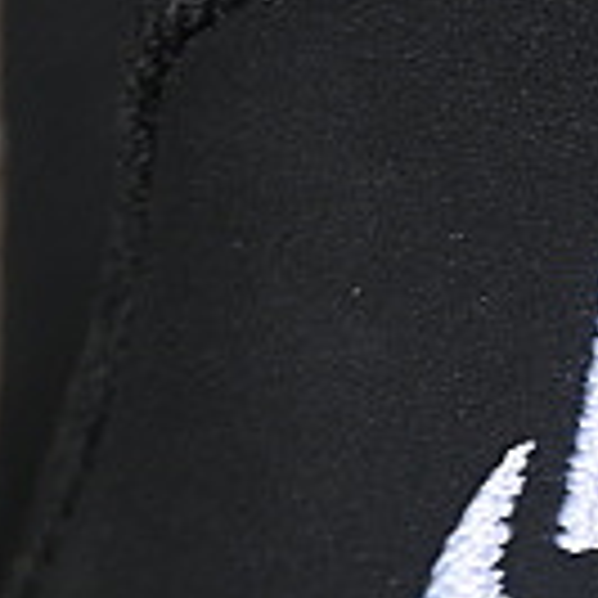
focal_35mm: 517
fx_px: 10105
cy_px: 1578
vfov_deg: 3.3
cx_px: 962
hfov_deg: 3.4
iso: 160
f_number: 6.3
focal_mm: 50
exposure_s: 1/60
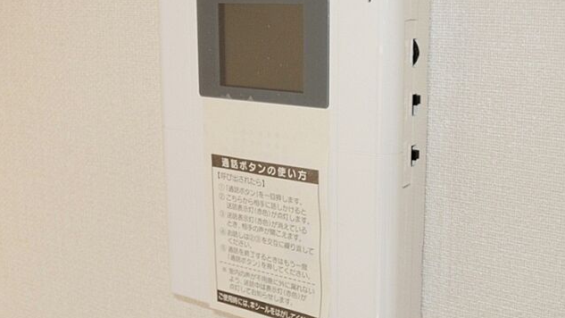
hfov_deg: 37.8
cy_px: 153
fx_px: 824
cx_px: 282
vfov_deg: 21.8
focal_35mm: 55
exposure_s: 1/50
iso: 100
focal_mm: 9
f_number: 3.7
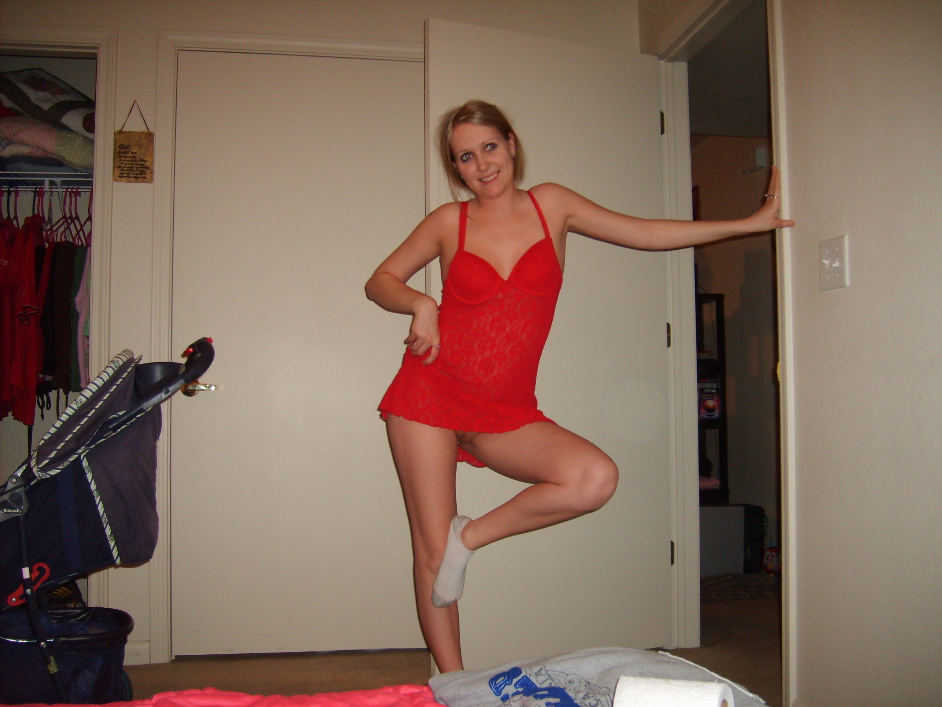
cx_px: 471
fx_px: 952
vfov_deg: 40.7
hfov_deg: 52.6
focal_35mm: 35
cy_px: 354
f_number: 2.8
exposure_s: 1/45
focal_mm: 5.8
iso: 100
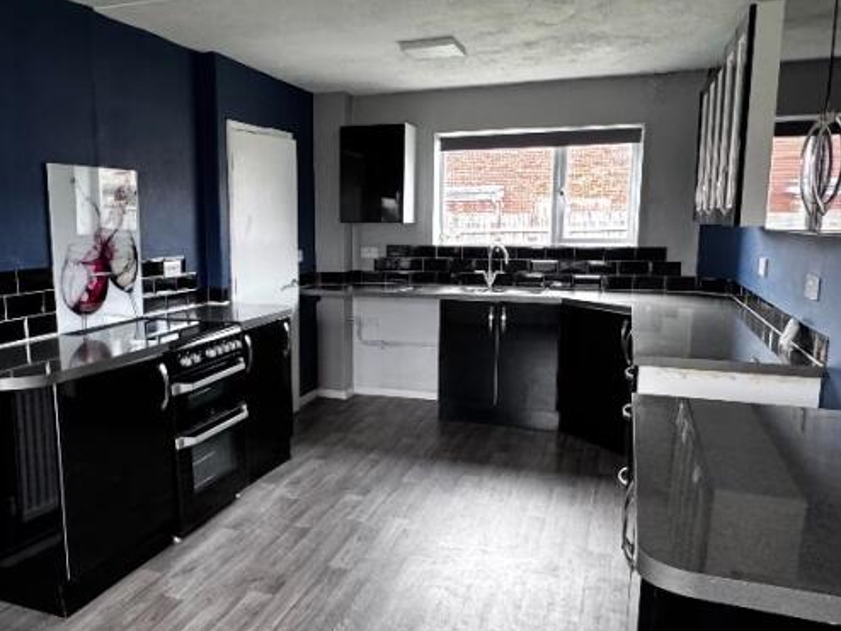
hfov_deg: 61.3
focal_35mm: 29
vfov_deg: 48.2
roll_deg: +1.7
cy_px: 340
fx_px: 705
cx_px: 354
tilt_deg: -9.4
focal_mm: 2.22
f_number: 2.2
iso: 320
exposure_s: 1/67
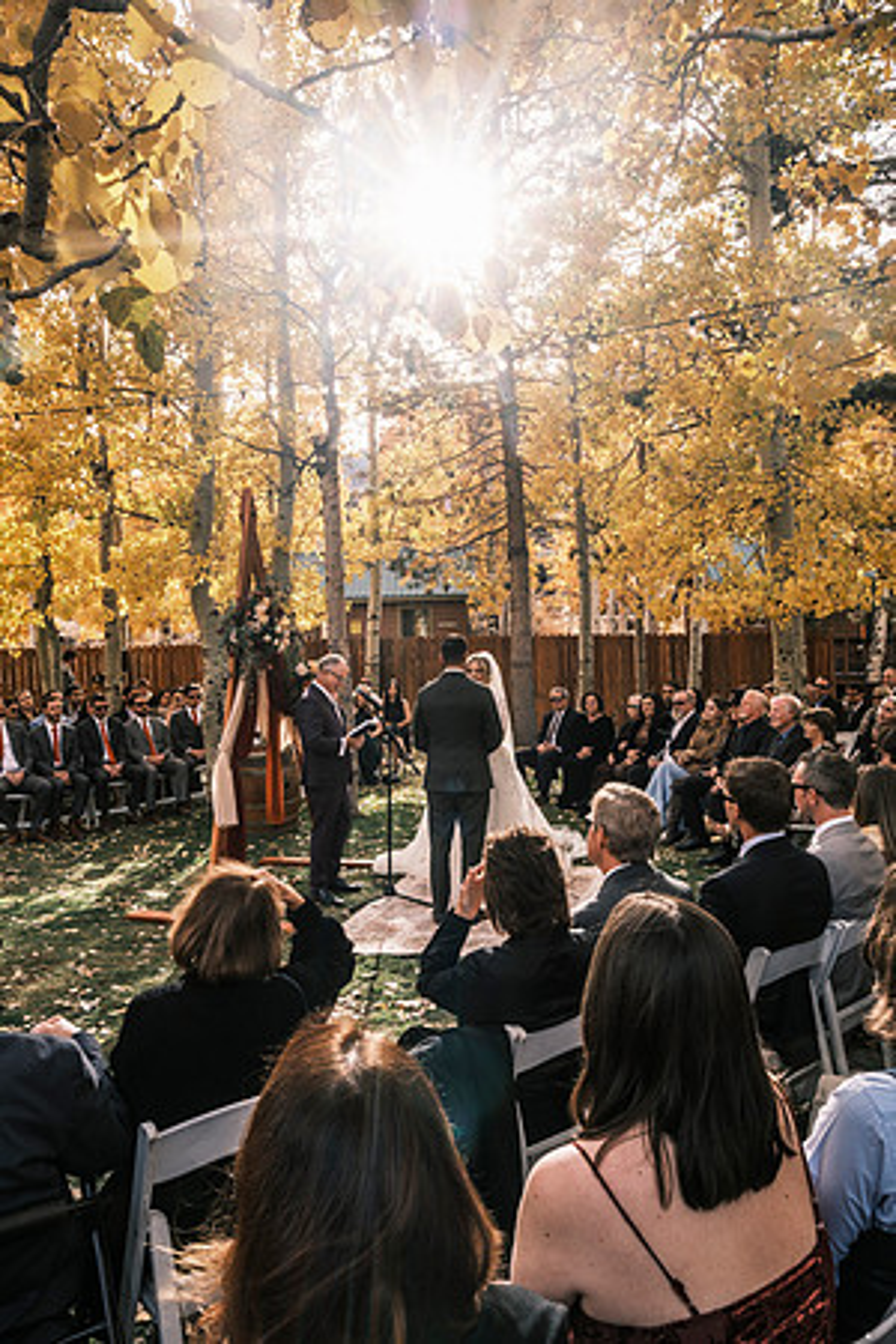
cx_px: 448
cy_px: 672
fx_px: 1008
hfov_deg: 47.9
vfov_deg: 67.4
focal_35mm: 27
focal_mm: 18
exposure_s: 1/30
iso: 160
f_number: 16
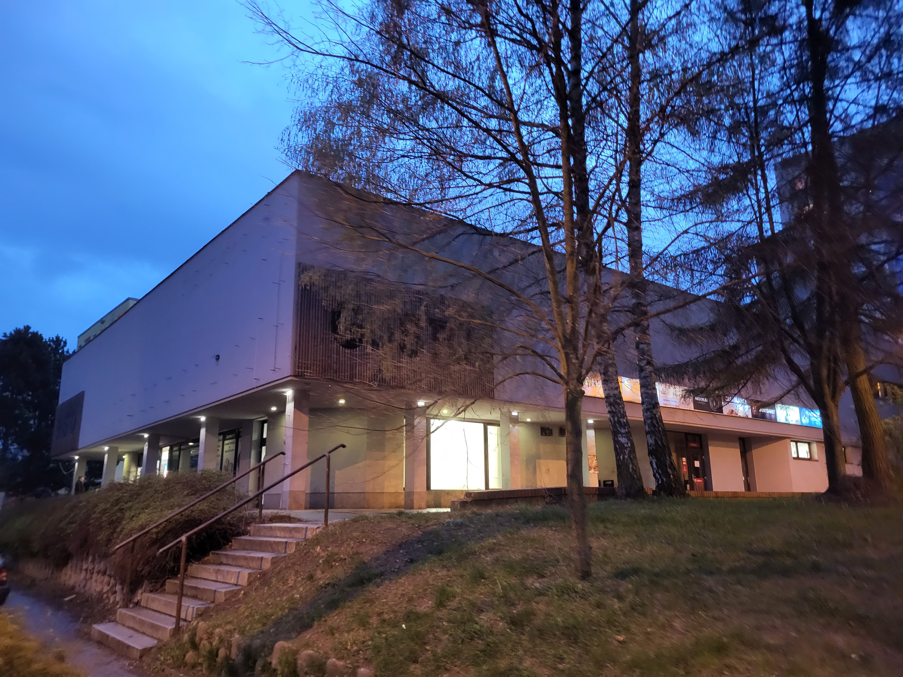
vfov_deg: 53.1
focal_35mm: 26
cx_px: 452
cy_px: 338
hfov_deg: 67.3
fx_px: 678
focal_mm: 5.4
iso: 800
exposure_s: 1/25
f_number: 1.8
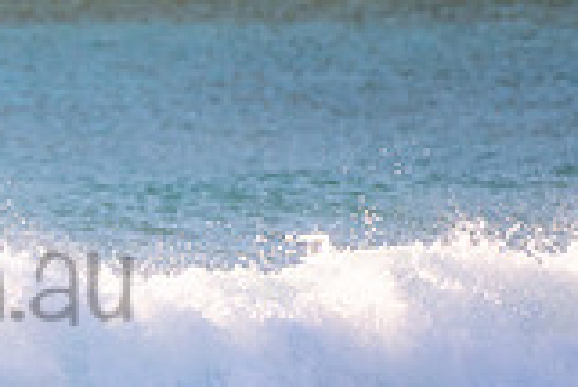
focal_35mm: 1911
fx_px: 30709
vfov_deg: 0.7
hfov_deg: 1.1
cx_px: -249
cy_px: 237
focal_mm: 500
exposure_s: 1/400
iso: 110
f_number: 5.6
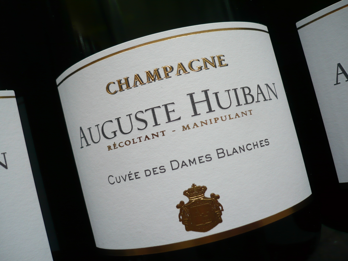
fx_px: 352
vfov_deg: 40.7
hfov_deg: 52.6
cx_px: 174
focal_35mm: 35
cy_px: 130
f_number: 2.8
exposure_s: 1/500
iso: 100
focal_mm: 5.8
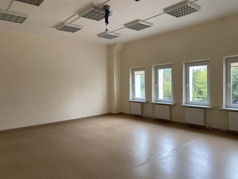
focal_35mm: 26
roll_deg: +1.6
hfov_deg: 67.3
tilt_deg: -2.3
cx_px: 119
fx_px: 179
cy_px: 90
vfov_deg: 53.1
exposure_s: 1/122
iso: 80
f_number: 1.8
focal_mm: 4.25
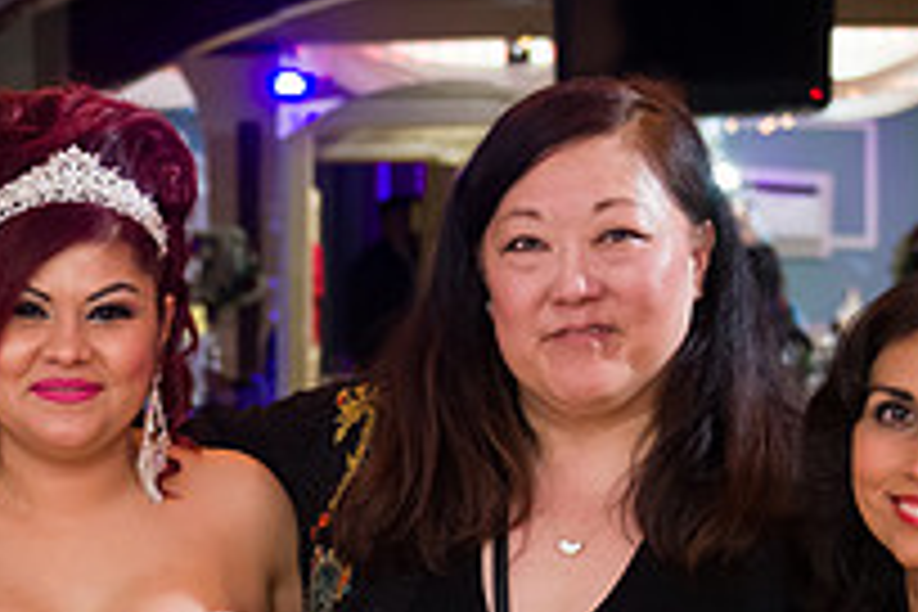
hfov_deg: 16.9
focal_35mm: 119
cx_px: 55
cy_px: 766
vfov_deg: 11.3
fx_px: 3034
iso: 1000
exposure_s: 1/125
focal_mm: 34
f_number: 3.2
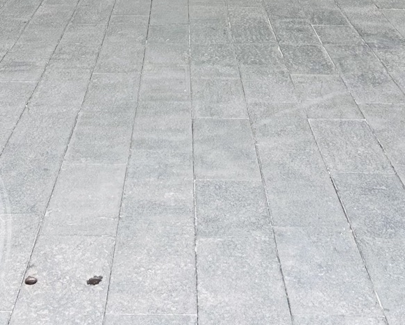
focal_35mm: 87
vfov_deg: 15.3
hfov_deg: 21.9
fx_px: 1043
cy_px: -260
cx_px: 143
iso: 32
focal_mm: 5.7
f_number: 1.5
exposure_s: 1/111
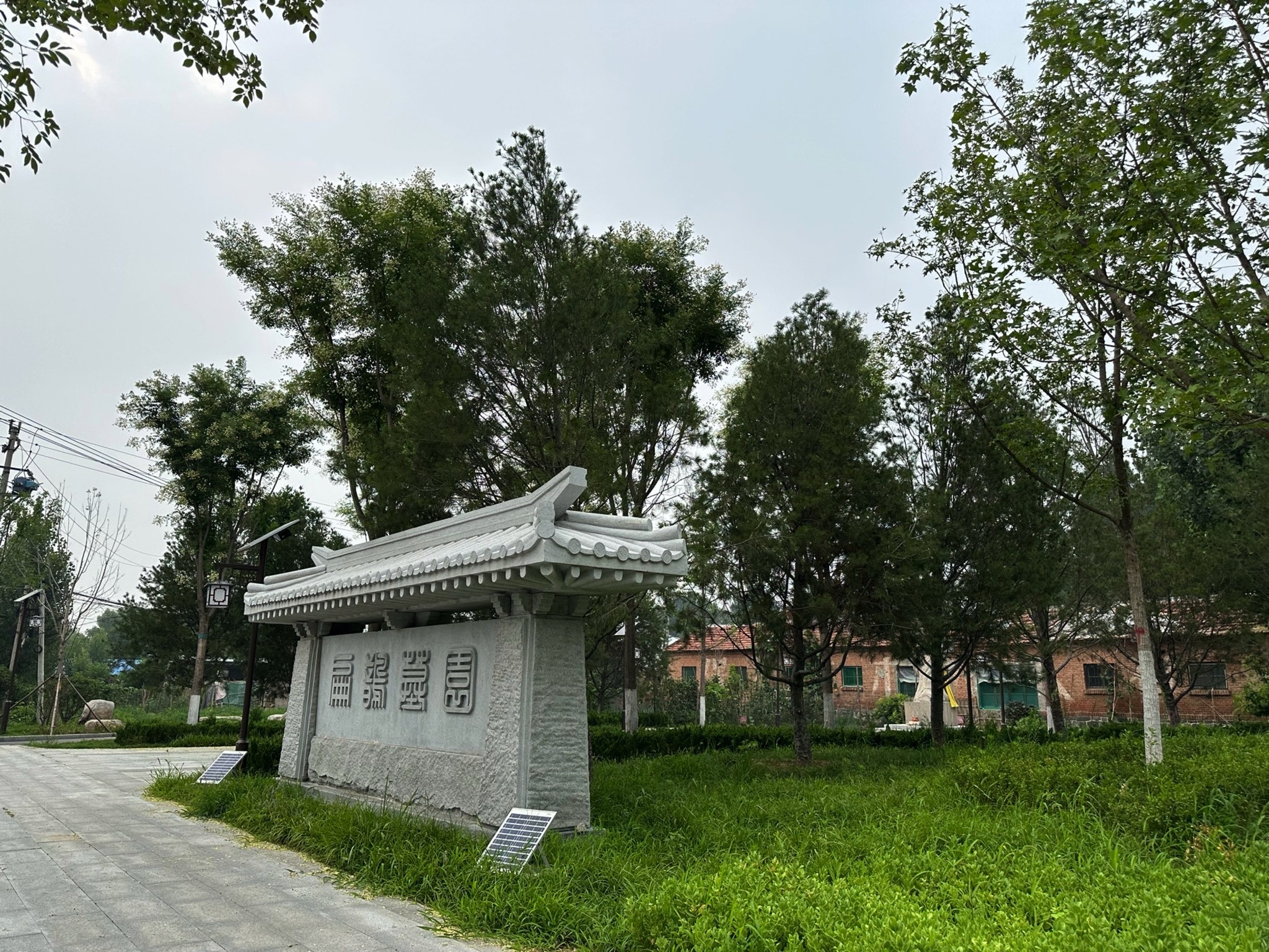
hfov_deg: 71.6
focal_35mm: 24
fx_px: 880
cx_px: 634
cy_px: 476
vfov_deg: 56.8
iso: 80
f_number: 1.78
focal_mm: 6.86
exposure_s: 1/1845
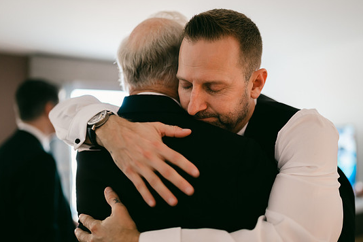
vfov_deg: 35.1
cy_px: 118
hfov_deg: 50.7
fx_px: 383
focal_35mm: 38
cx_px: 190
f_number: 1.2
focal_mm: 35
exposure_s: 1/160
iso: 400
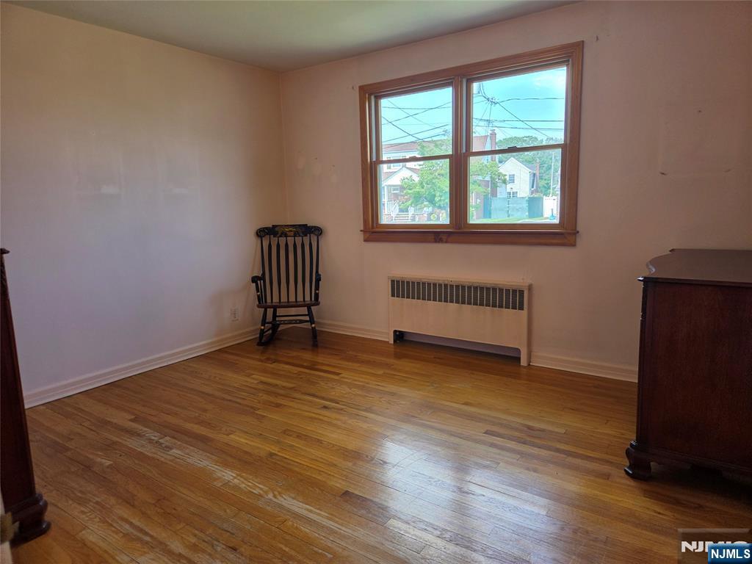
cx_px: 376
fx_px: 500
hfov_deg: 73.9
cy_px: 282
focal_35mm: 23
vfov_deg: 58.9
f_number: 1.8
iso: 40
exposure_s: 1/120
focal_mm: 5.4
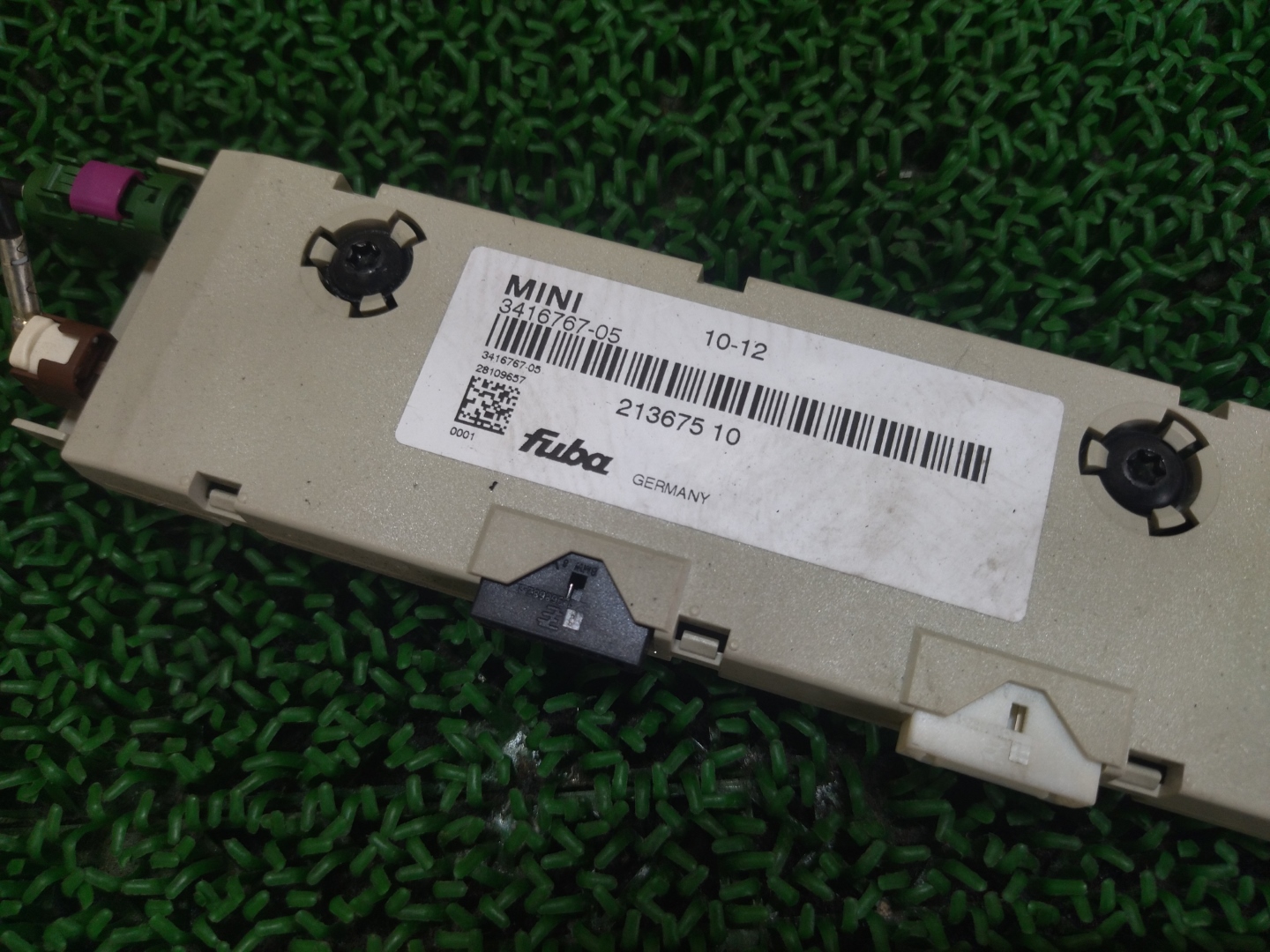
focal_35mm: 27
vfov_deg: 51.4
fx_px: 991
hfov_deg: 65.3
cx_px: 635
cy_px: 476
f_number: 1.79
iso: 100
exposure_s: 1/155
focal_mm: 4.74
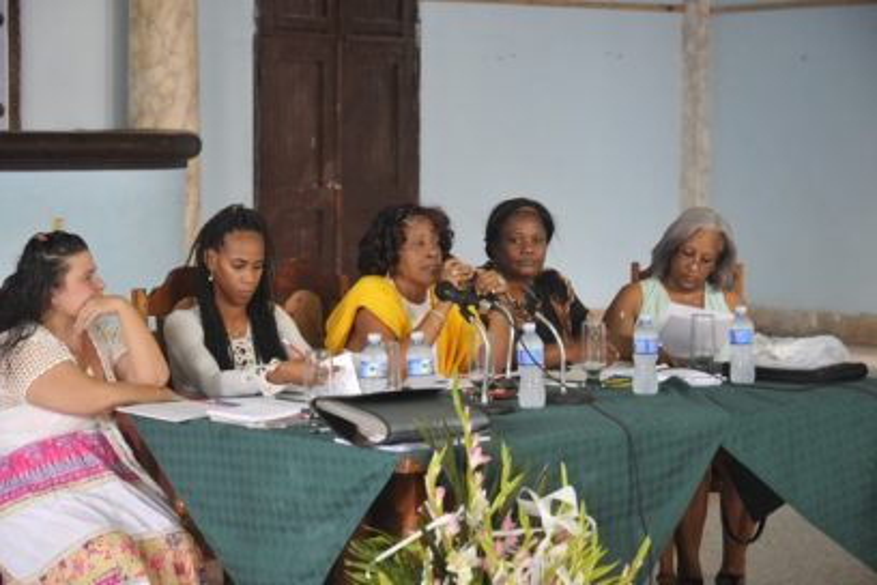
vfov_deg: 14.7
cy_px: 292
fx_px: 2265
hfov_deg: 21.9
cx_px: 438
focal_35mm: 93
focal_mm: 62
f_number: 4.5
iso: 1600
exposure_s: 1/30
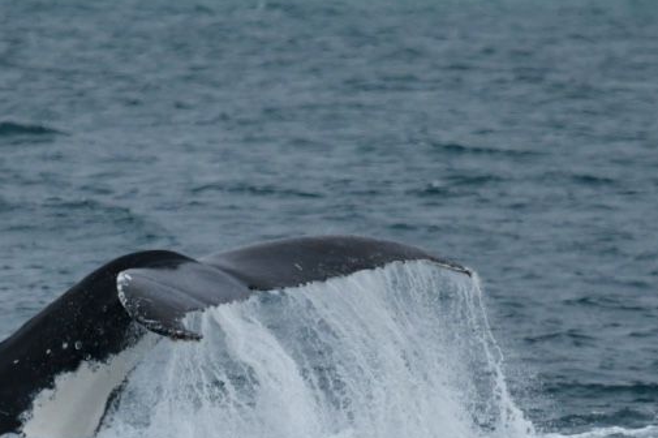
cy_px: 311
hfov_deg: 2.2
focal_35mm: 951
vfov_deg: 1.4
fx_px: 17370
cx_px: 177
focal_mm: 600
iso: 1800
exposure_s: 1/8000
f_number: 6.3
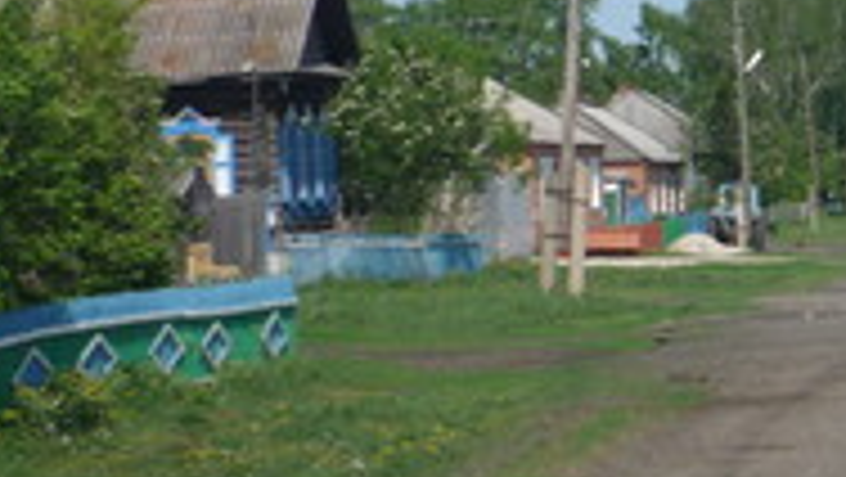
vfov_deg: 8.9
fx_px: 3053
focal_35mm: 136
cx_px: 986
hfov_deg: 15.3
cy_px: 160
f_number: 9
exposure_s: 1/200
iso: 100
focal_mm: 7.8
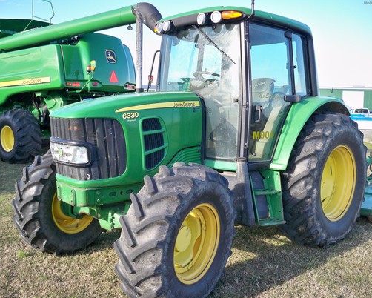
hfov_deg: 49.1
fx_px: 408
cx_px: 190
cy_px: 150
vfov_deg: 40.2
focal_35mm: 37
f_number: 3.1
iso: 100
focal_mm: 6.3
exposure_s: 1/200
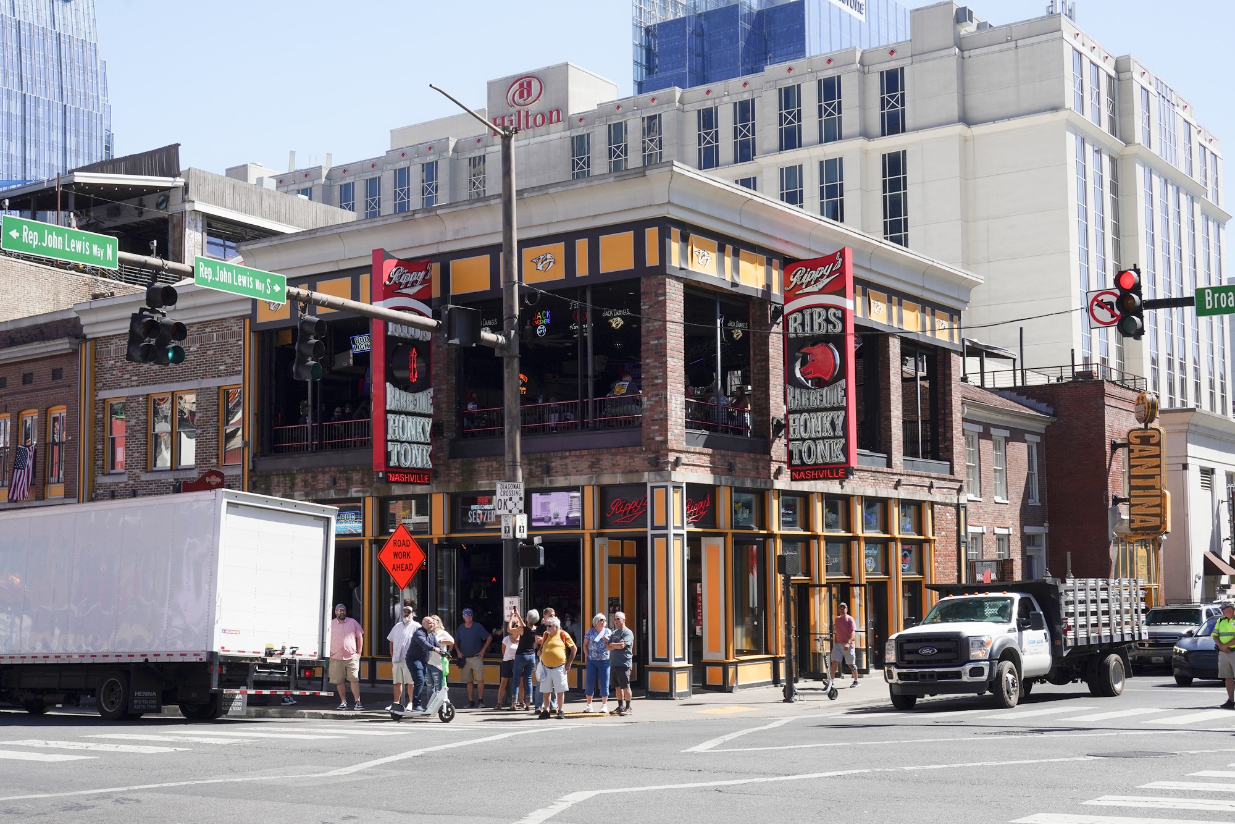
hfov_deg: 45.4
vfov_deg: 31.2
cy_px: 412
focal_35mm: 43
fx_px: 1475
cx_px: 618
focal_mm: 43
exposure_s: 1/100
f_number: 13
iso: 400
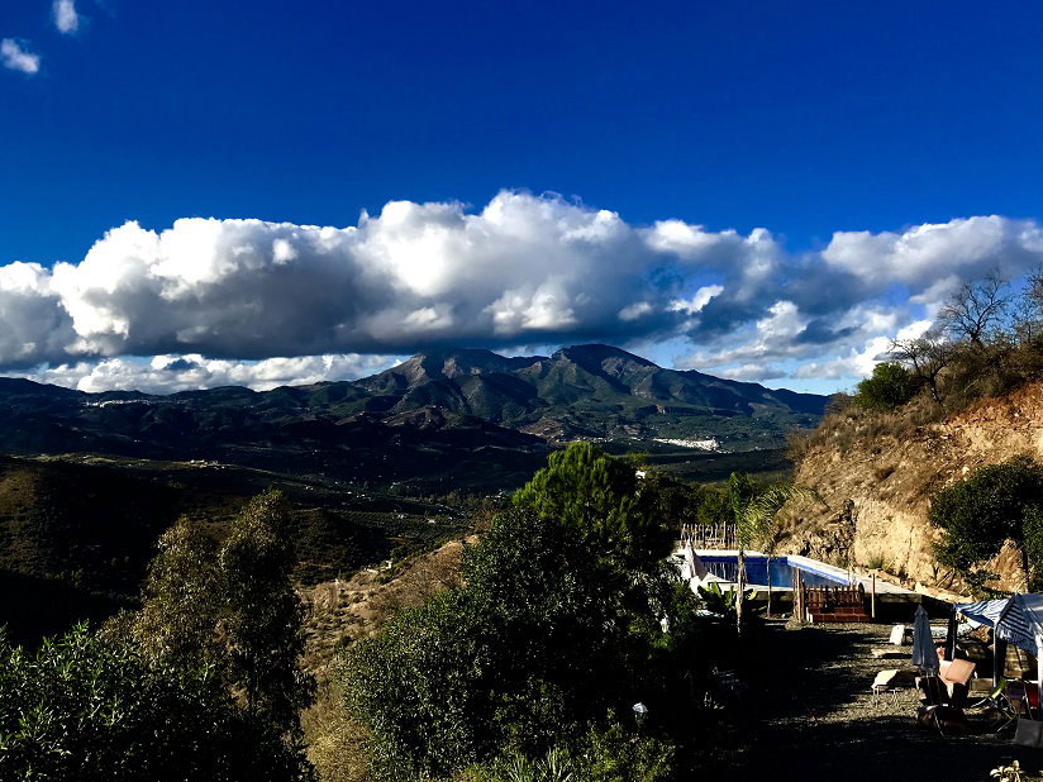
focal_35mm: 34
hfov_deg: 53.6
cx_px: 419
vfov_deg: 41.8
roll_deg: -0.3
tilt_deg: +4.8
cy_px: 385
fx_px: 1024
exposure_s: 1/1953
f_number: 1.8
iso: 20
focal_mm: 3.99
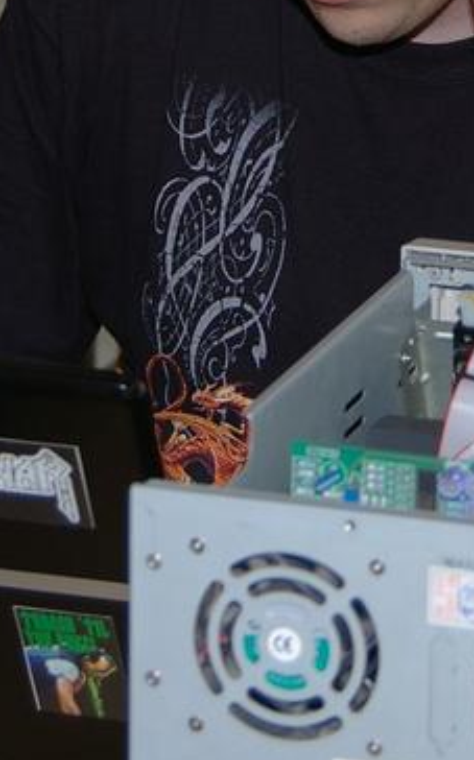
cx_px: 315
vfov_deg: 9.7
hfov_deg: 6.1
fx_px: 4451
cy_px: 76
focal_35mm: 215
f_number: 4.5
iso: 200
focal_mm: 50
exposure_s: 1/60
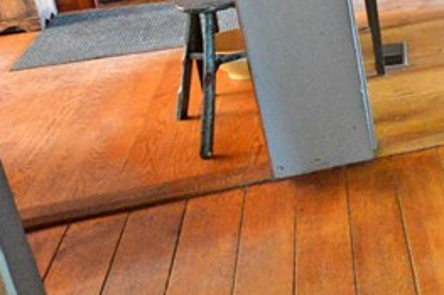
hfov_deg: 24.1
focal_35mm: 62
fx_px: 764
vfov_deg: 21.4
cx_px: 695
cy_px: 25
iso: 3200
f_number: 4
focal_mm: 10
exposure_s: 1/13
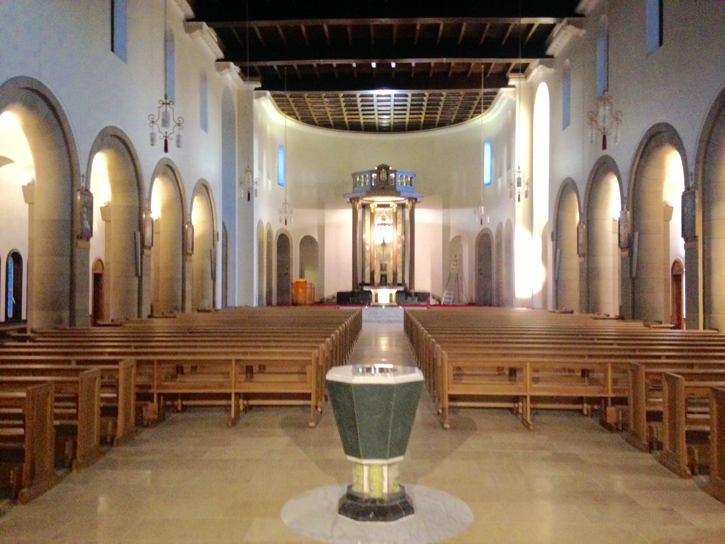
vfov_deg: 42.9
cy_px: 272
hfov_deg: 55.4
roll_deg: -0.8
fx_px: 691
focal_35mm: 33
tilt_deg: -0.6
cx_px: 362
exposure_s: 1/17
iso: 400
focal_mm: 4.12
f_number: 2.4
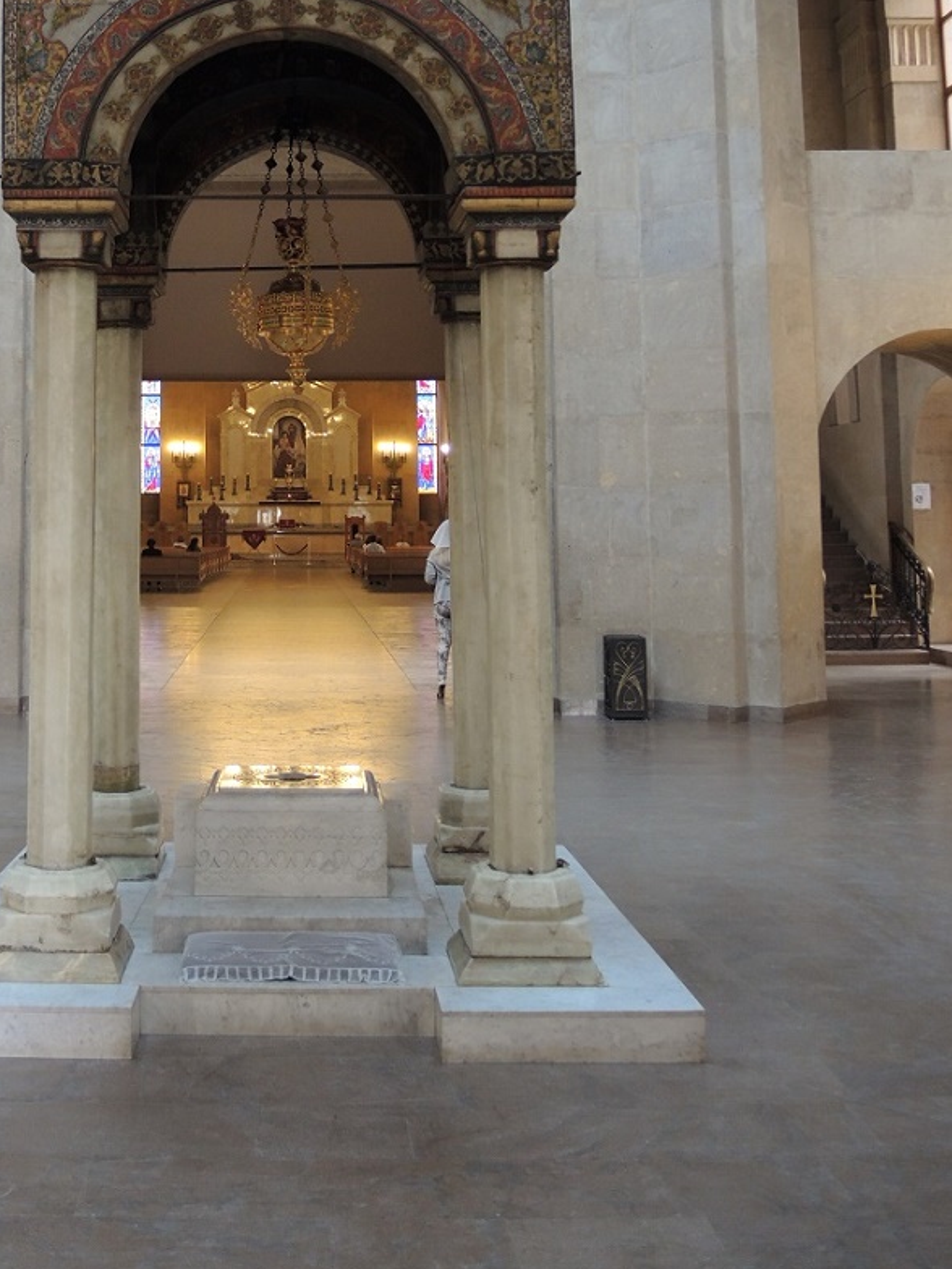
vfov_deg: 43.6
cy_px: 340
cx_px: 246
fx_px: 1540
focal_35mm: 42
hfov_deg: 33.7
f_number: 2
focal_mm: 6
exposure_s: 1/60
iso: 360
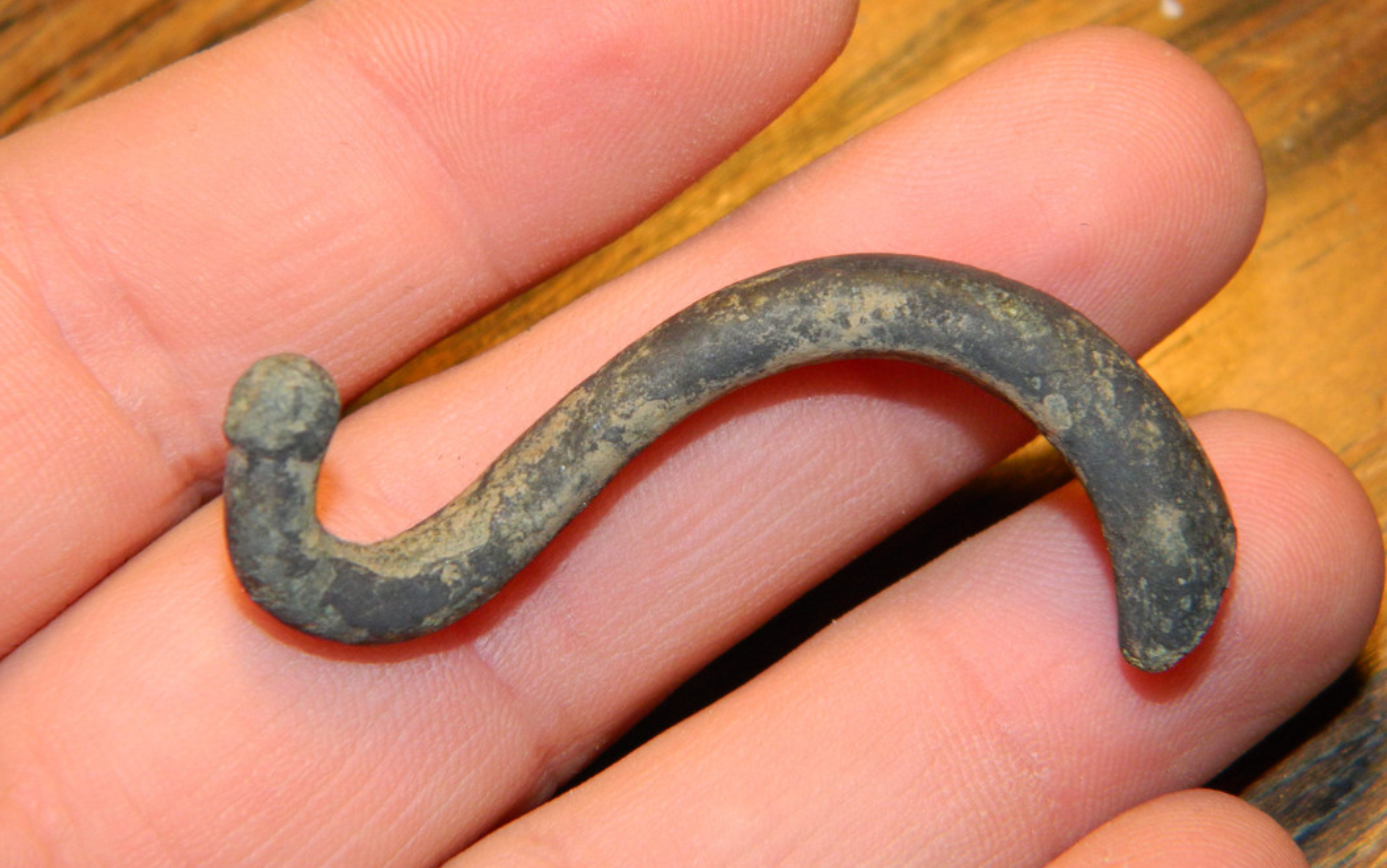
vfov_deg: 14.5
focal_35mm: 90
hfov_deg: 23.0
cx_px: 687
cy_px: 354
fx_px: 3403
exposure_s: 1/50
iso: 200
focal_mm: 15.1
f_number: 4.2
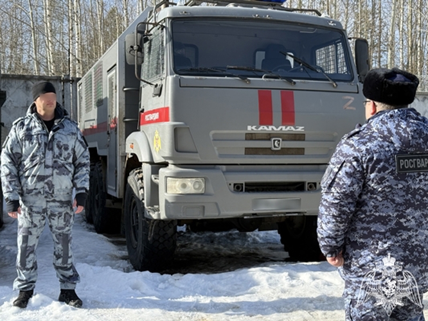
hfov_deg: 39.6
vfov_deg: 30.3
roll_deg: +0.3
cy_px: 160
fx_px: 594
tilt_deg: -1.9
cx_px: 214
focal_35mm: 48
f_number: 1.78
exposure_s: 1/2342
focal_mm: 6.76
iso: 80
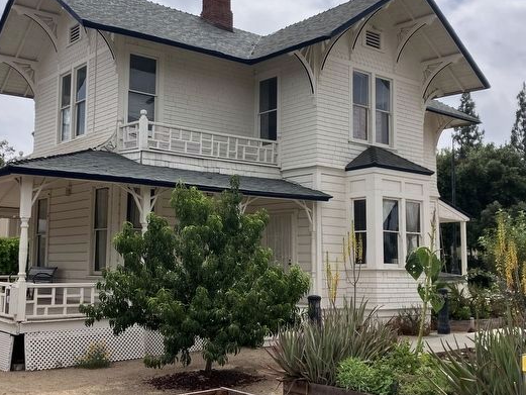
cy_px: 187
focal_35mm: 43
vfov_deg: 33.6
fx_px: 654
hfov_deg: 43.8
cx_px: 235
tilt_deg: +5.6
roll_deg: -0.6
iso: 32
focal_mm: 3.99
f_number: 1.8
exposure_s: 1/4049
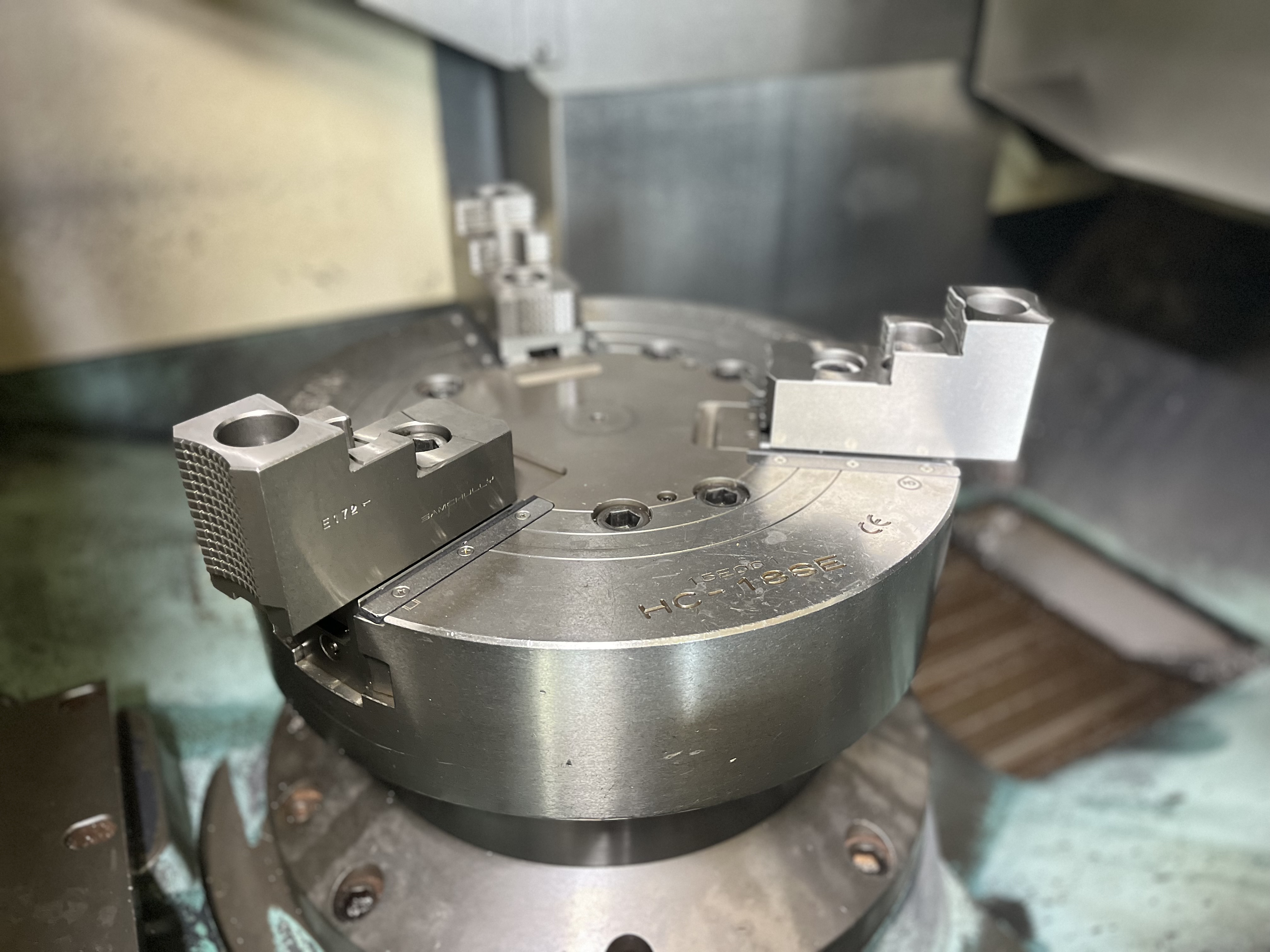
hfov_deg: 67.3
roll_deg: -0.6
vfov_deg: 53.1
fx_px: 954
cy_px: 476
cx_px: 635
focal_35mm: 26
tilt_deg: -29.8
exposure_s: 1/25
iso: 800
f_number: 1.6
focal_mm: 5.1
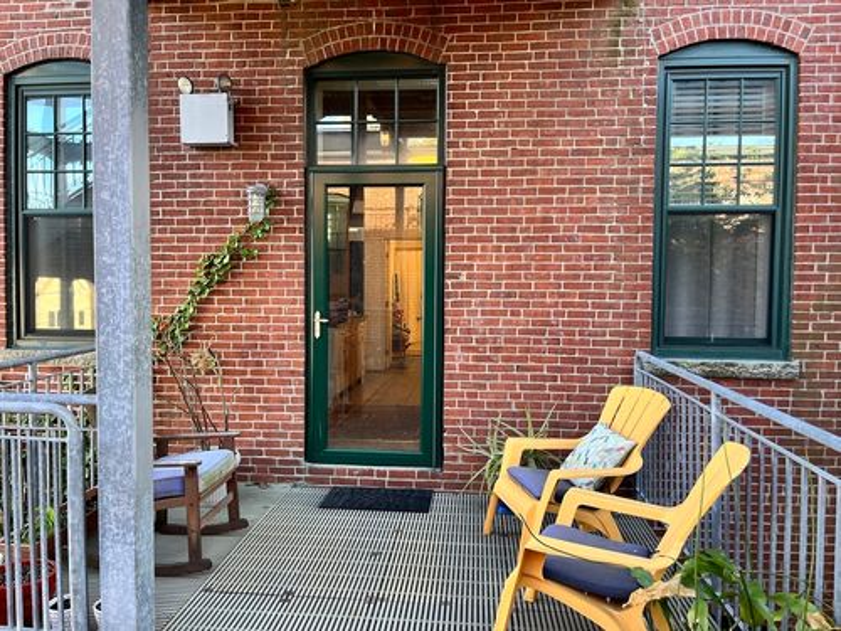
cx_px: 420
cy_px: 316
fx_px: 632
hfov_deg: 67.3
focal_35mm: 26
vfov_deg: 53.1
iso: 100
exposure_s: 1/122
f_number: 1.6
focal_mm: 5.1
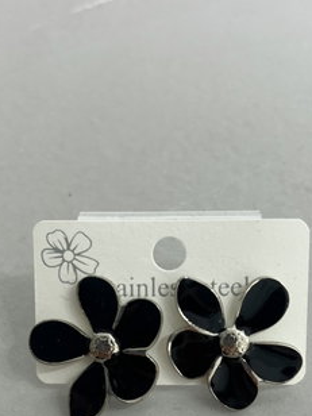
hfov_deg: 32.2
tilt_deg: -57.8
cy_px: 317
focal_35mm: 45
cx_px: 166
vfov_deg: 40.8
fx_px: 541
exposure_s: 1/100
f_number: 1.5
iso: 80
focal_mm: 5.7
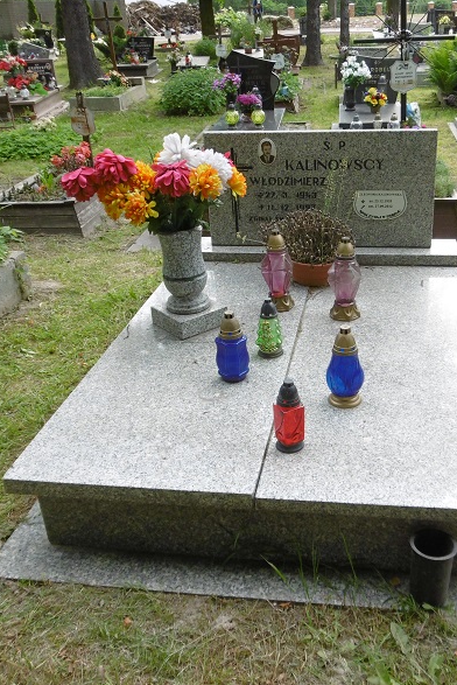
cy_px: 344
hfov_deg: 38.6
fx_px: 647
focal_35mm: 34
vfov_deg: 55.8
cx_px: 295
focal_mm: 4.3
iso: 100
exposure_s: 1/200
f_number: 3.1
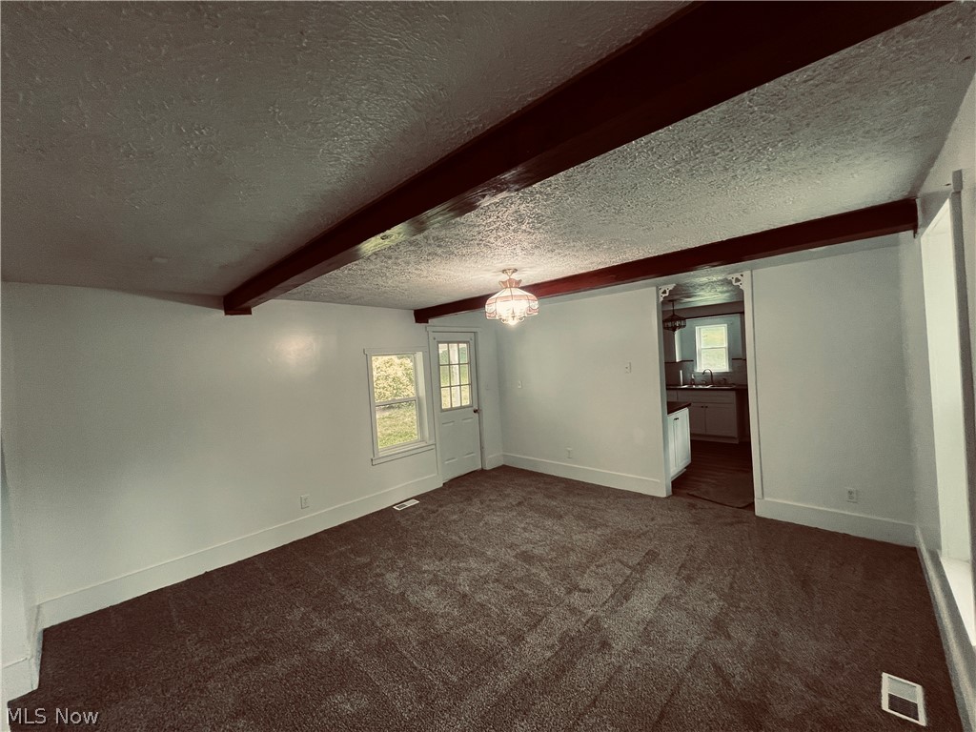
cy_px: 366
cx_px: 488
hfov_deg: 106.2
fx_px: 367
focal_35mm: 13
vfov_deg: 89.9
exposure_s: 1/120
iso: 200
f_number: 1.8
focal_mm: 1.57
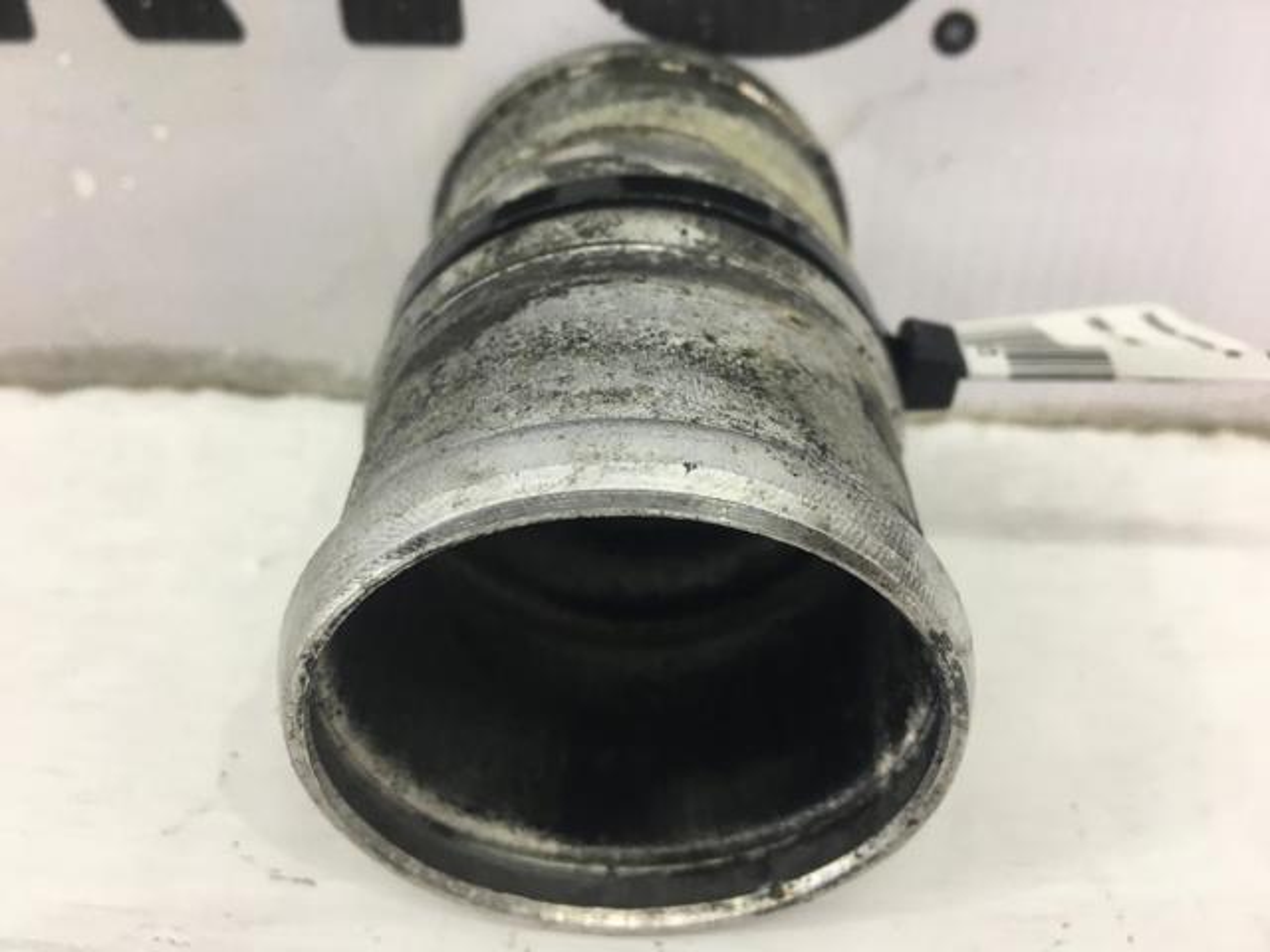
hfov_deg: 61.7
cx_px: 635
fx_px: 1064
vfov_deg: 48.2
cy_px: 476
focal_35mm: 29
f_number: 2.2
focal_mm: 4.15
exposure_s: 1/33
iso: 25
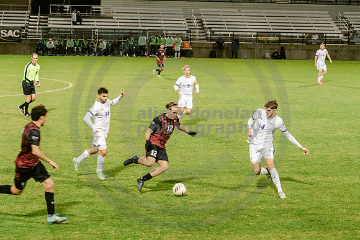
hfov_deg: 18.4
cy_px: 130
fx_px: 1110
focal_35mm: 111
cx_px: 238
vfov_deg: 12.4
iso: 2000
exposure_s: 1/200
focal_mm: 70
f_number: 4.5
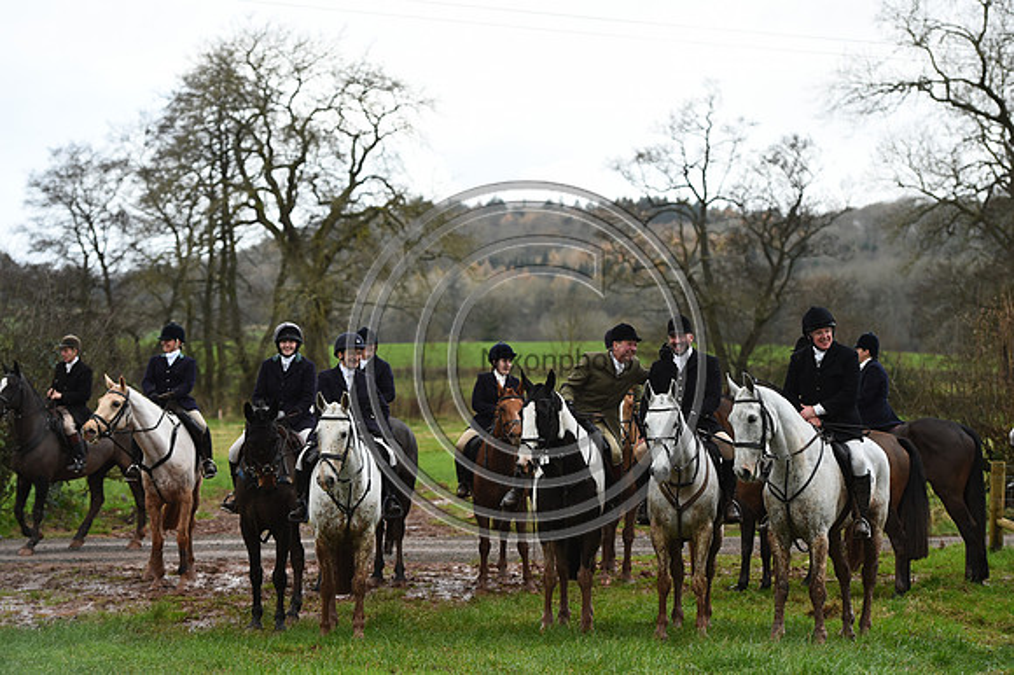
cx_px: 507
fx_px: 2871
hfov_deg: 20.0
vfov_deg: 13.4
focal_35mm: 102
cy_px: 338
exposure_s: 1/1000
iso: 1600
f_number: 3.5
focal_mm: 102
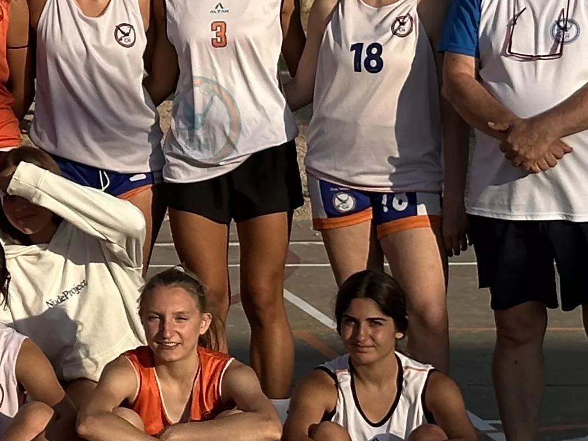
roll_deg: +0.5
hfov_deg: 10.2
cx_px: -433
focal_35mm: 185
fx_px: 3143
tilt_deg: -1.6
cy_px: -39
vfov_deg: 8.0
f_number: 1.78
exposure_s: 1/5556
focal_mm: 6.86
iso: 64
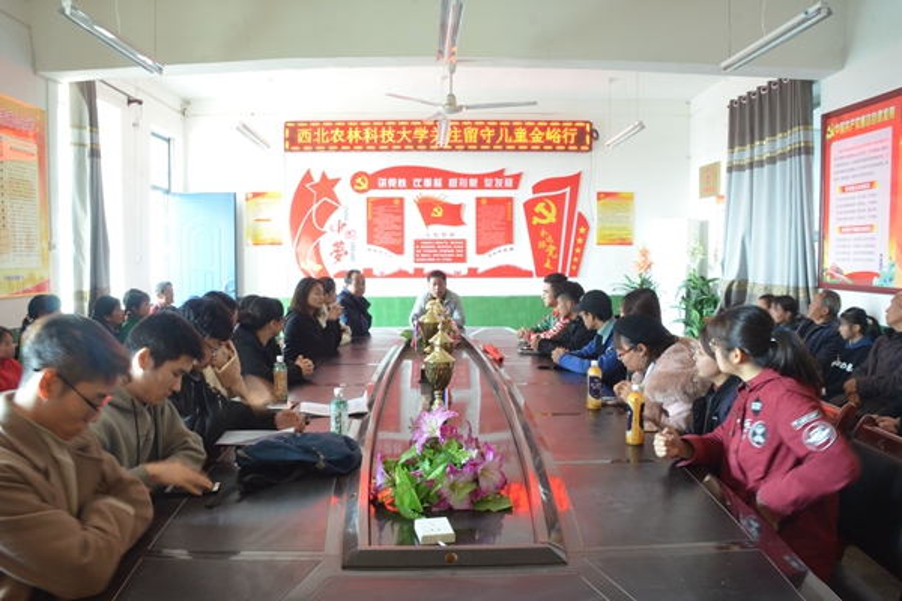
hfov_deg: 61.9
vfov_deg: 43.6
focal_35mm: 30
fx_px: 752
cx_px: 451
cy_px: 300
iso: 1250
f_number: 3.5
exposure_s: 1/6
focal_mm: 20
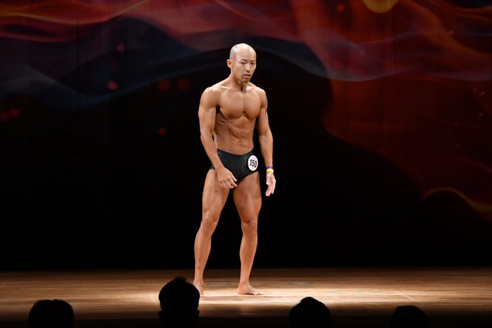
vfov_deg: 6.3
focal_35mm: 217
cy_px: 164
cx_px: 246
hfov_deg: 9.5
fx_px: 2964
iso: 3200
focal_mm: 145
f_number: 5.6
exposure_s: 1/400
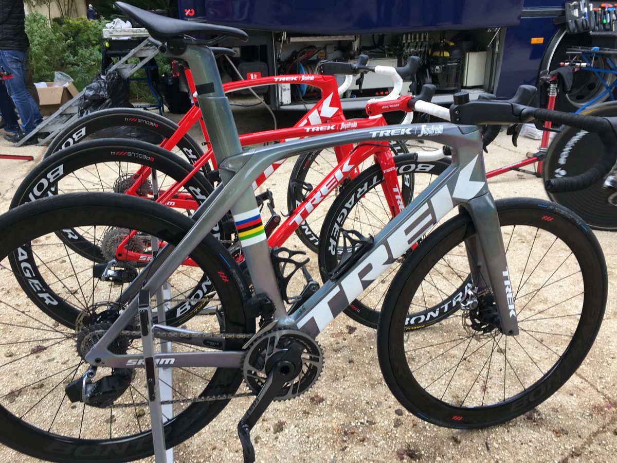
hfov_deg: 61.7
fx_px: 517
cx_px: 308
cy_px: 232
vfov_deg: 48.2
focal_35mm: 29
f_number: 2.2
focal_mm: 4.15
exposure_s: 1/50
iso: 32
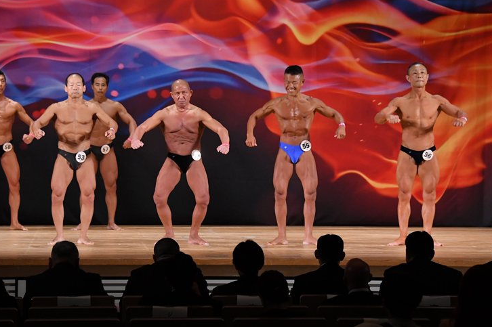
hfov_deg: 13.1
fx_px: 2144
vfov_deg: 8.7
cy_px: 158
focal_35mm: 157
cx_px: 232
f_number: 5.6
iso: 3200
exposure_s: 1/400
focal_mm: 98
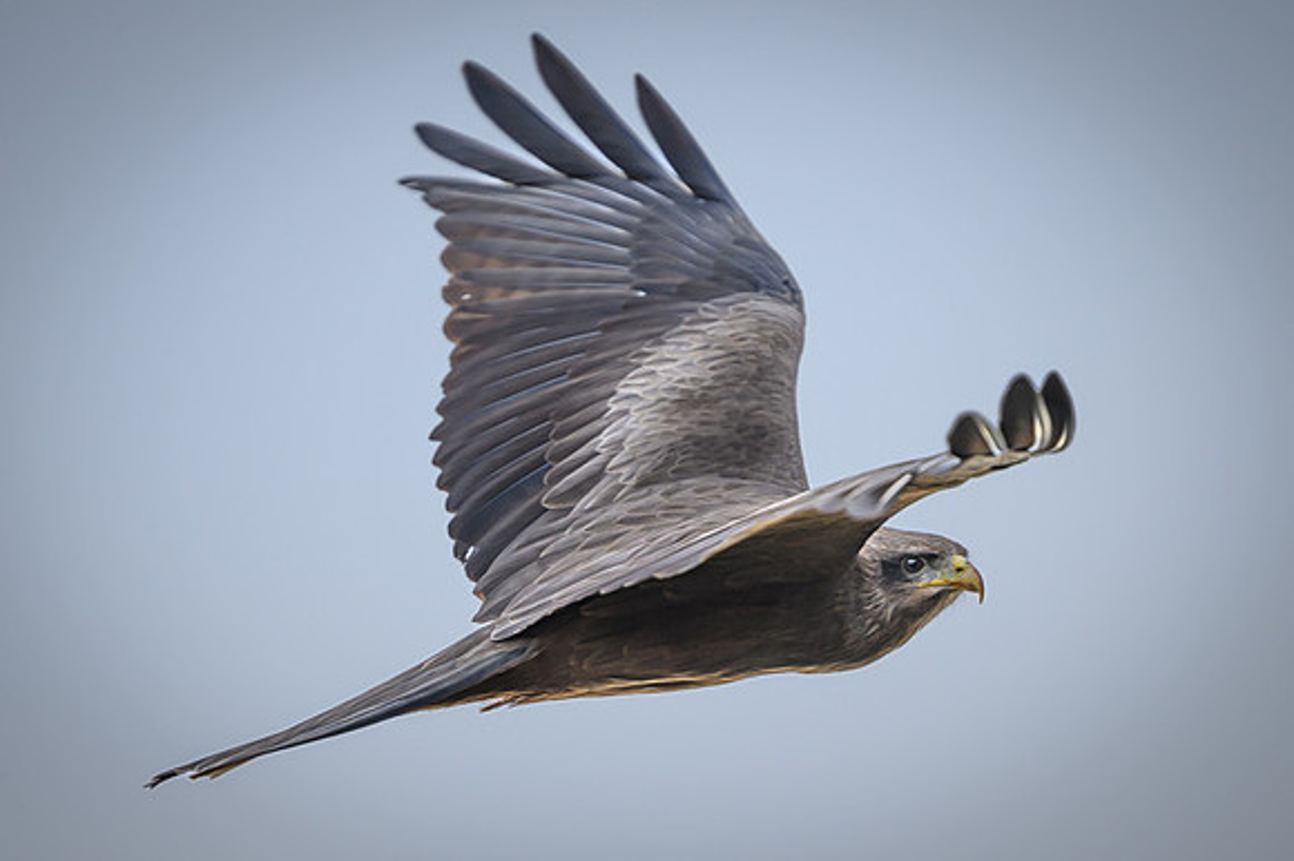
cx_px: 464
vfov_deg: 1.9
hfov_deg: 2.9
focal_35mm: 719
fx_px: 25821
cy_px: 521
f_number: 4
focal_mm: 560
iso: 1250
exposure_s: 1/1250
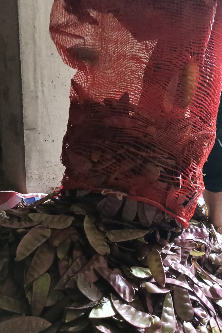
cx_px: 120
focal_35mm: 29
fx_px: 268
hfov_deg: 44.9
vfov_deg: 63.6
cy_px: 163
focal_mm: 3.61
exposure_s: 1/100
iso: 1600
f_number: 1.8
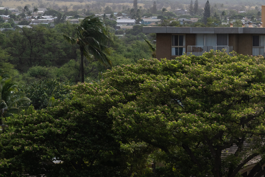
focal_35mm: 260
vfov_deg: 5.2
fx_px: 1914
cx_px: 390
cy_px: -81
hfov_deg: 7.8
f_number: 4.5
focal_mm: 70
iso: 64
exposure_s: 1/640
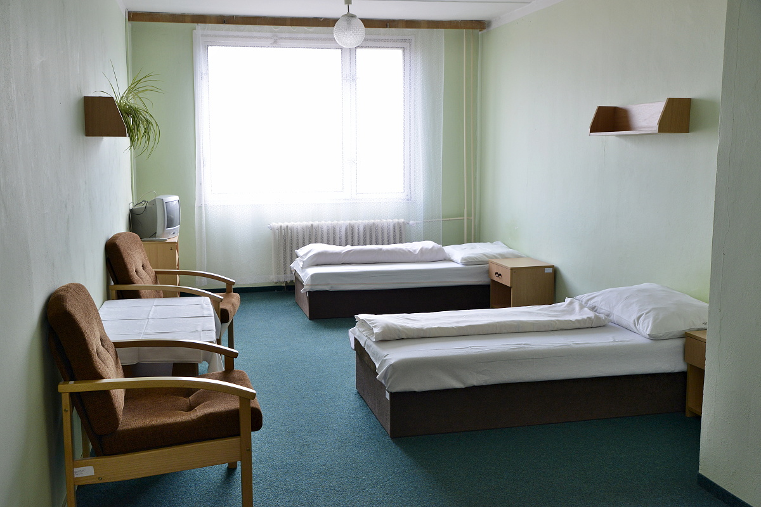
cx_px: 380
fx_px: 740
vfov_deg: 37.9
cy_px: 254
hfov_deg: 54.4
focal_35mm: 35
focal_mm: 35
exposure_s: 1/60
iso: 800
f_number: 7.1
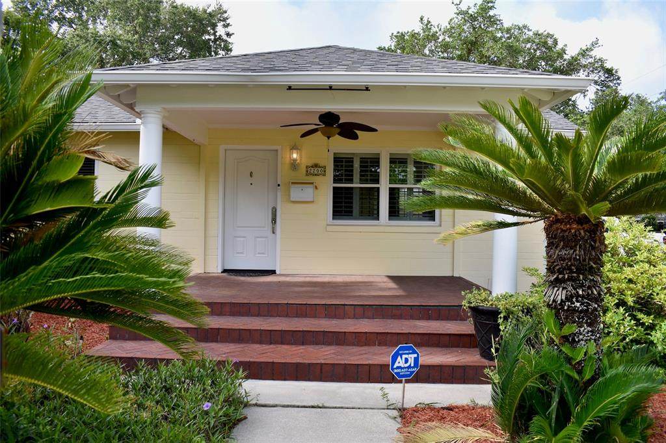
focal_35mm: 27
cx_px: 333
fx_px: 499
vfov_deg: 47.9
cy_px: 222
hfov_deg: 67.4
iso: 200
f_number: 6.3
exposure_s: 1/250
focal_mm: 18
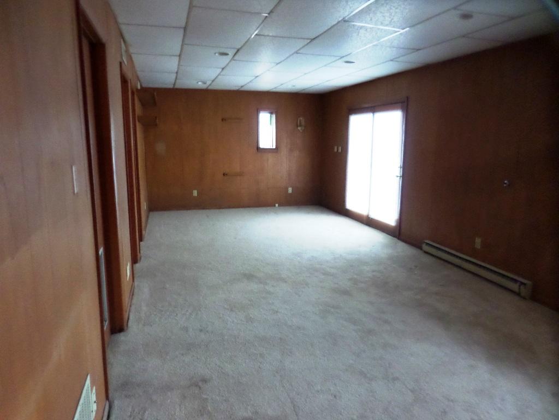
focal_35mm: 24
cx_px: 280
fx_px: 388
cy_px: 210
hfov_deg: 71.6
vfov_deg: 56.8
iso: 400
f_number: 3.1
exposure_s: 1/20
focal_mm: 4.3
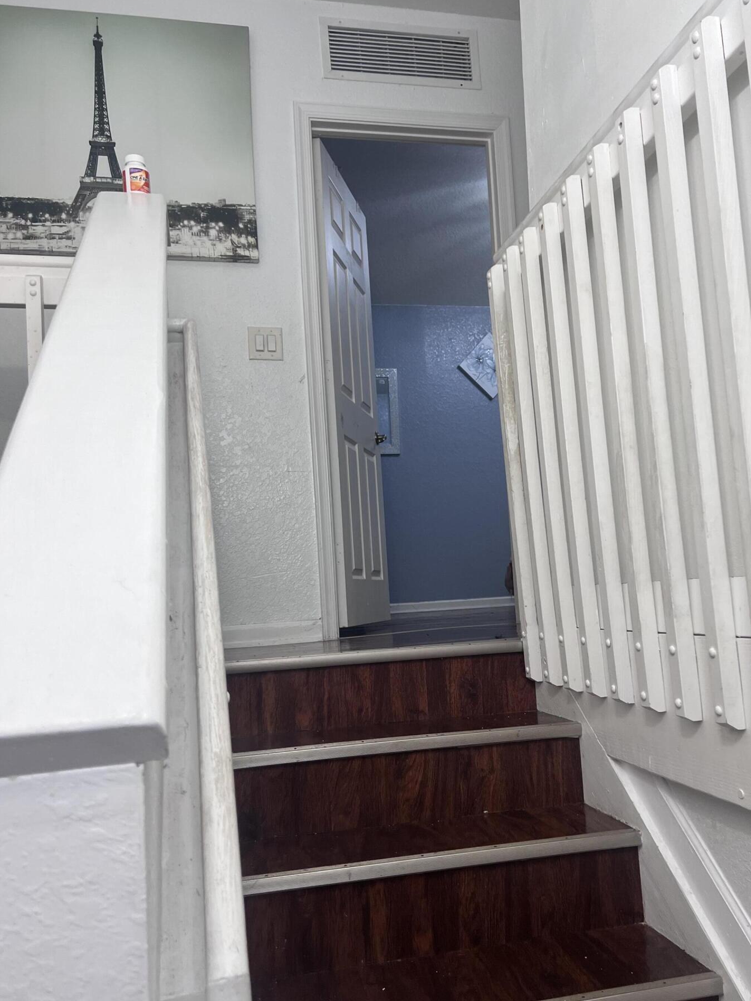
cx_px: 409
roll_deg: +3.9
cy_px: 541
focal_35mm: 29
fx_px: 839
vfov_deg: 61.6
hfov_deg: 48.2
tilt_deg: +5.0
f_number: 1.5
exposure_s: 1/120
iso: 125
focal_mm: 5.7
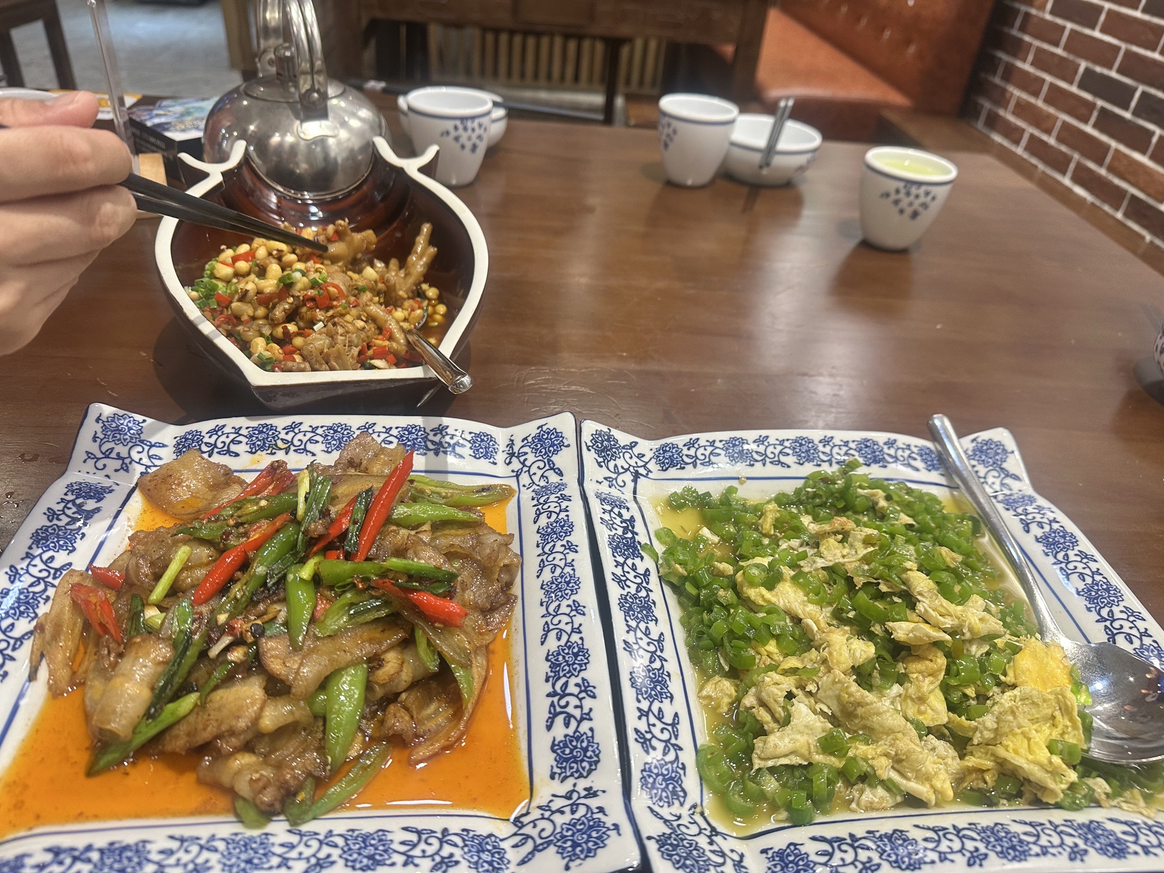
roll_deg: -7.2
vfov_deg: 56.8
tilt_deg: -36.7
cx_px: 582
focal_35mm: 24
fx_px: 807
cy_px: 436
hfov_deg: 71.6
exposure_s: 1/100
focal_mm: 6.86
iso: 160
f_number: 1.78
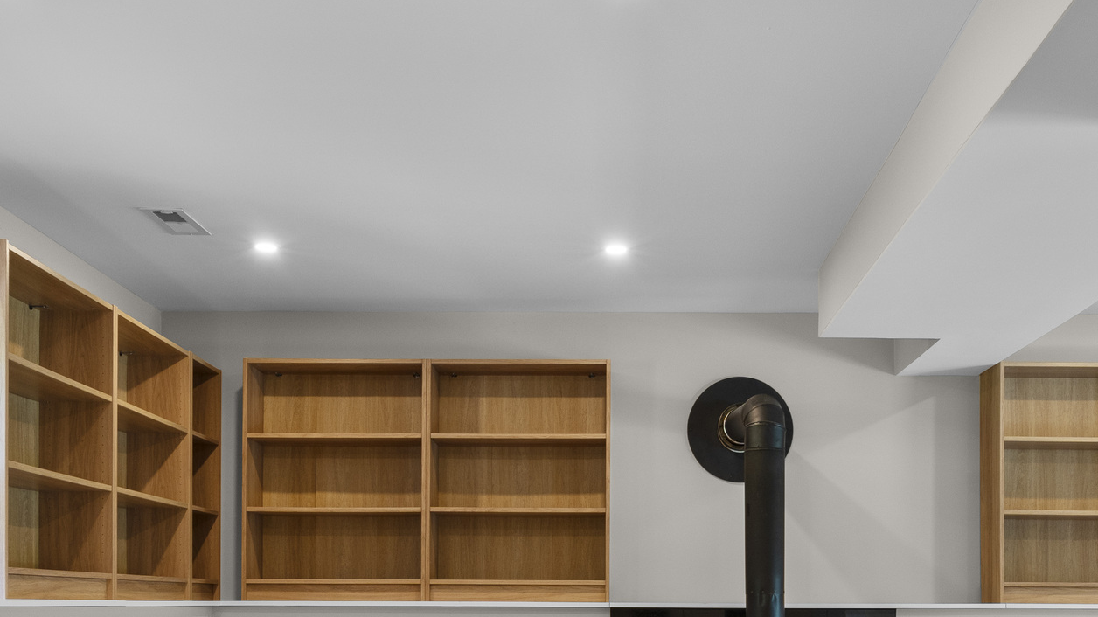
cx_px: 608
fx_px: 1193
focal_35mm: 41
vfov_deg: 27.6
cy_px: 596
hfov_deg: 49.3
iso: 200
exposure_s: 1.6
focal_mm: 16
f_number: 9
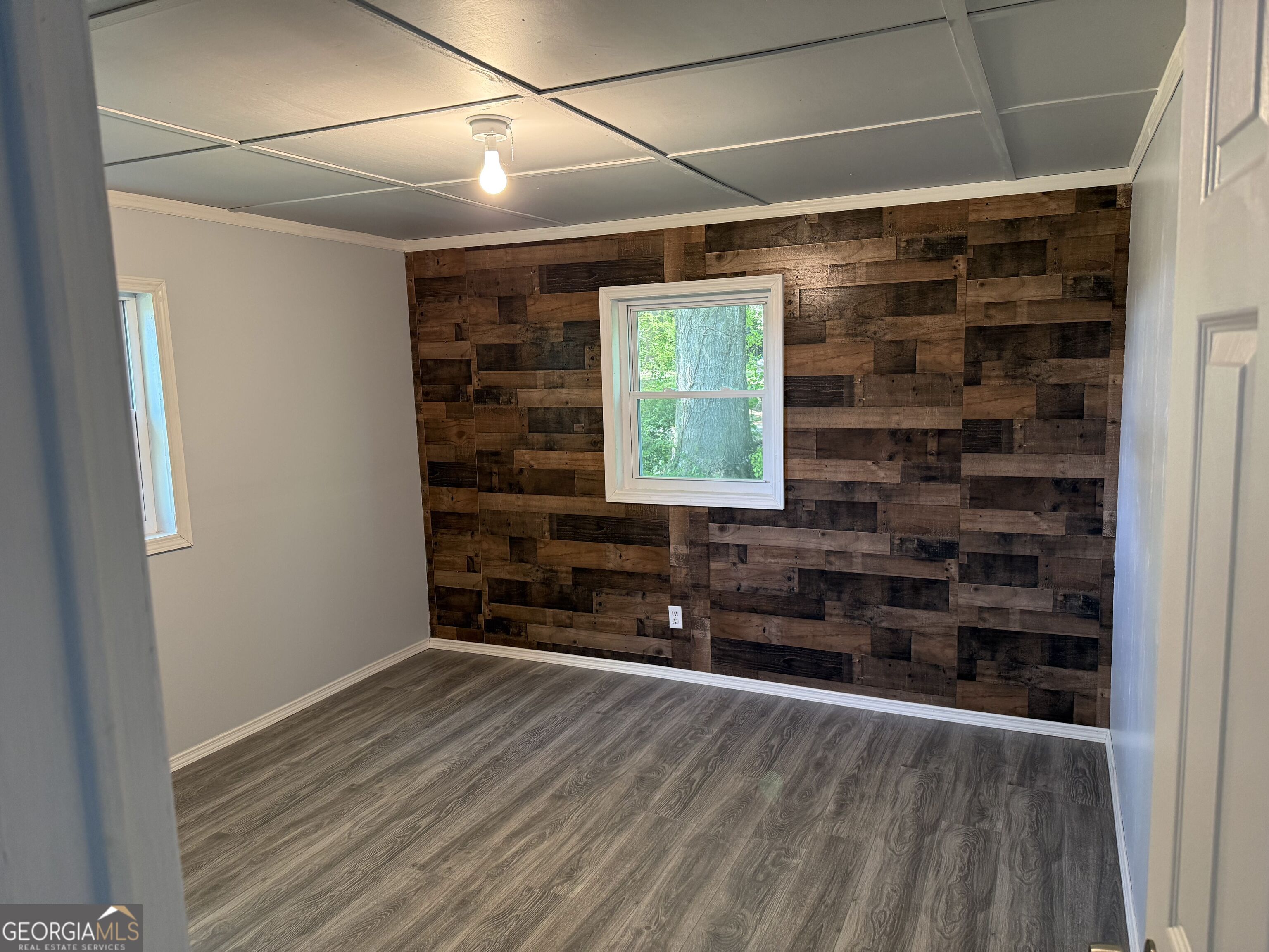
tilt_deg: -5.7
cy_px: 476
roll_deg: +1.8
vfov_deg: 56.8
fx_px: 880
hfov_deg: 71.6
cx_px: 634
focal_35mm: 24
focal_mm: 6.76
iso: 320
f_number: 1.78
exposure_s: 1/120
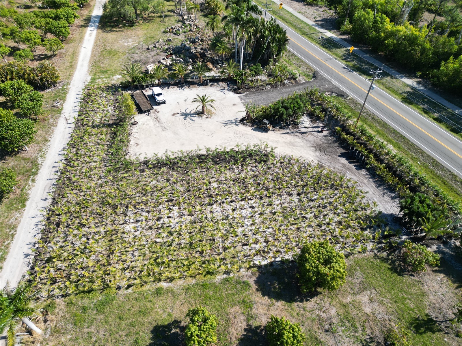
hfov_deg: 71.6
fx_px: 320
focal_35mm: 24
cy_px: 173
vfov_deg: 56.8
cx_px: 231
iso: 150
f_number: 1.7
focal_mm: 6.72
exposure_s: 1/2000
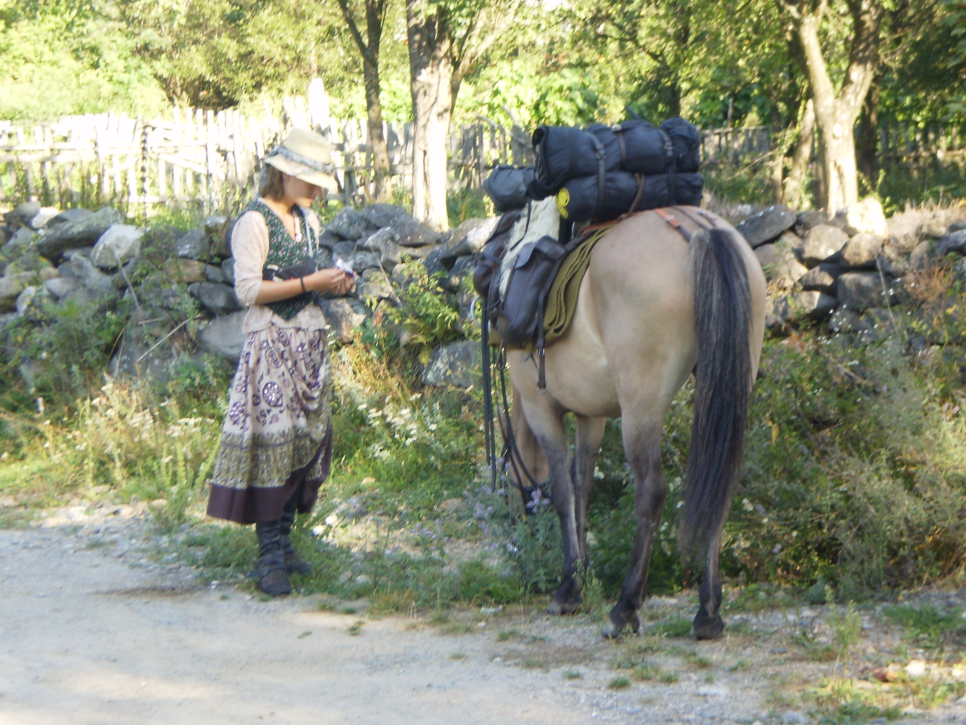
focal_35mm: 108
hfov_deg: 18.2
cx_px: 483
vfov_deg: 13.7
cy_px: 362
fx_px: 3014
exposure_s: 1/50
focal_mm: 18.9
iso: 125
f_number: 5.9
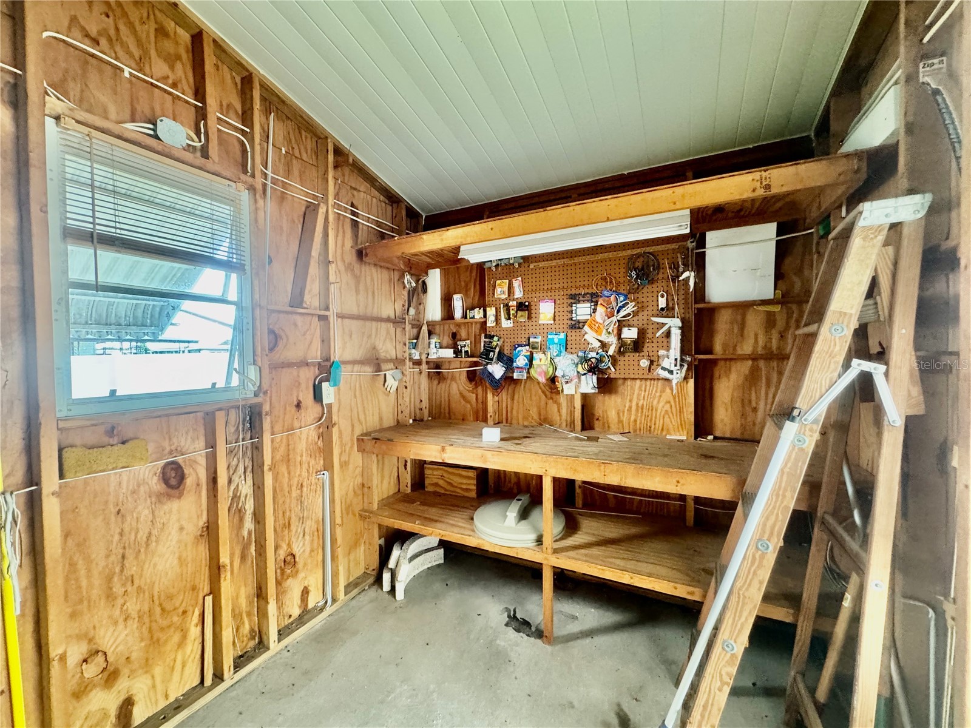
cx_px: 486
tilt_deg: -1.7
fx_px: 393
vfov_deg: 85.7
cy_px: 364
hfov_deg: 102.1
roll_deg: +1.7
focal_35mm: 14
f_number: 2.2
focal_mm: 2.22
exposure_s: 1/60
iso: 500
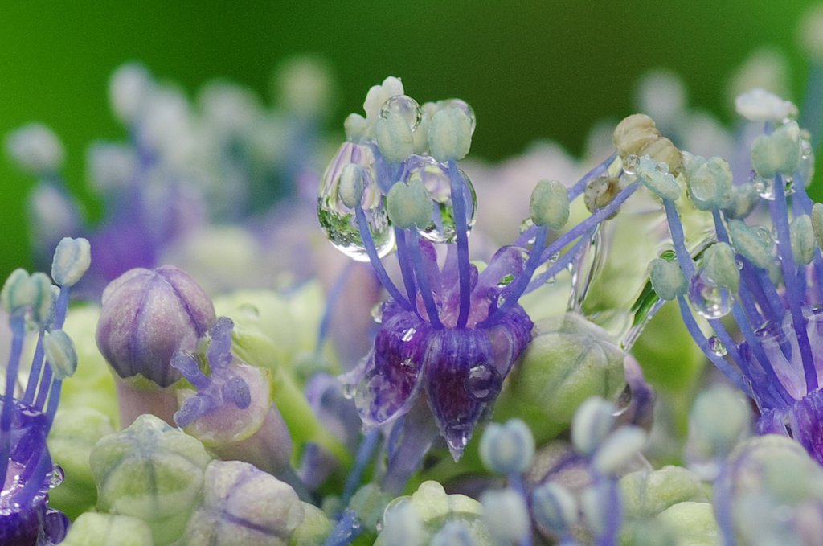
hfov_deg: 15.2
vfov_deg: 10.1
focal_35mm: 135
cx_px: 412
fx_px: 3081
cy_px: 273
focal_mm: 90
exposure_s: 1/200
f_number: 6.3
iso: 200
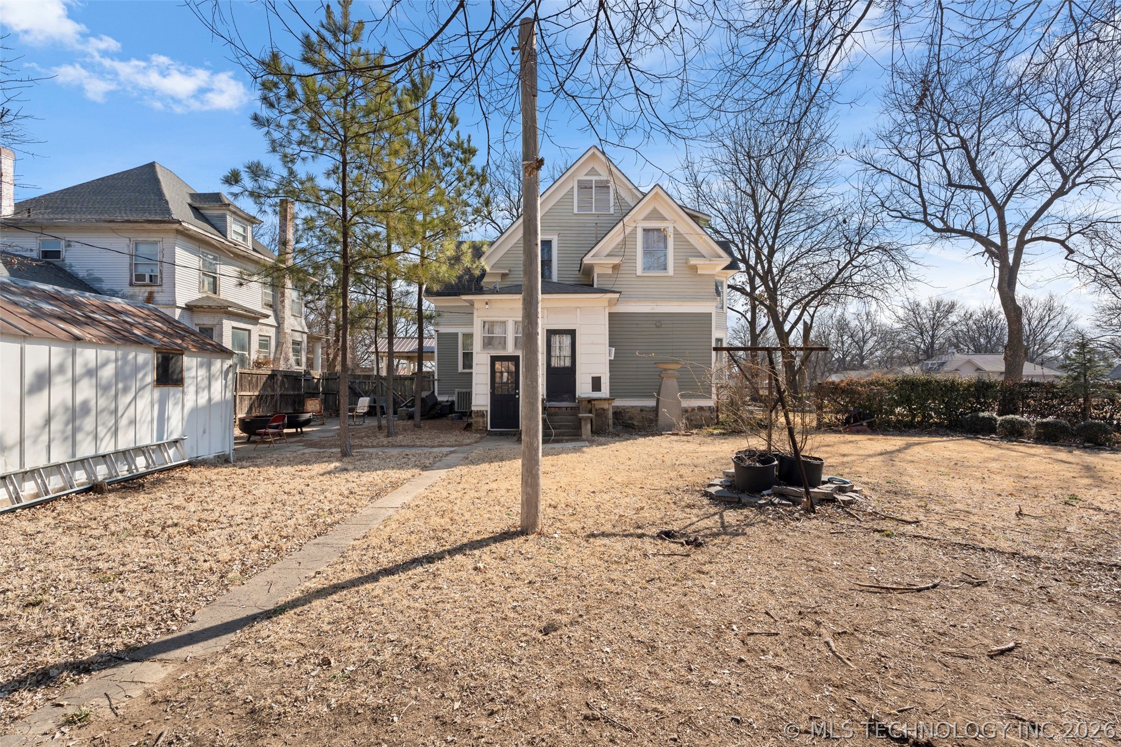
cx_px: 560
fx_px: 498
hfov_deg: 96.7
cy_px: 374
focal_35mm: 16
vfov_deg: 73.7
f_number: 8
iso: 160
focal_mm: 16
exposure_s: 1/160
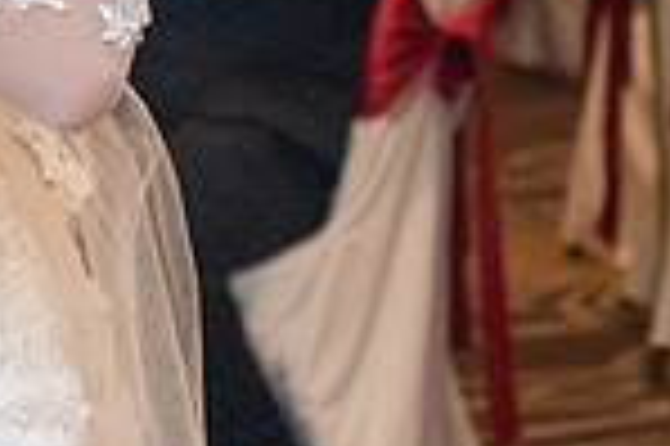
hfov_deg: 6.1
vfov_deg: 4.1
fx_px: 6209
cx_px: -209
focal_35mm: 334
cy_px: -404
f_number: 4
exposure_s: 1/160
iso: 2500
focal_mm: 70
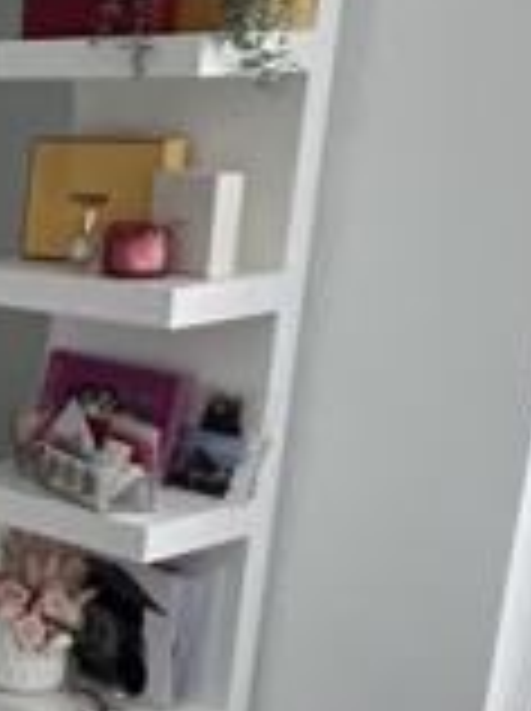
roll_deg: +0.1
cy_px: 387
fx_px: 1354
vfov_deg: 29.4
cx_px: -783
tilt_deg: -10.3
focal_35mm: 66
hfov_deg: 14.1
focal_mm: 1.57
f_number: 1.8
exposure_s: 1/60
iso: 640
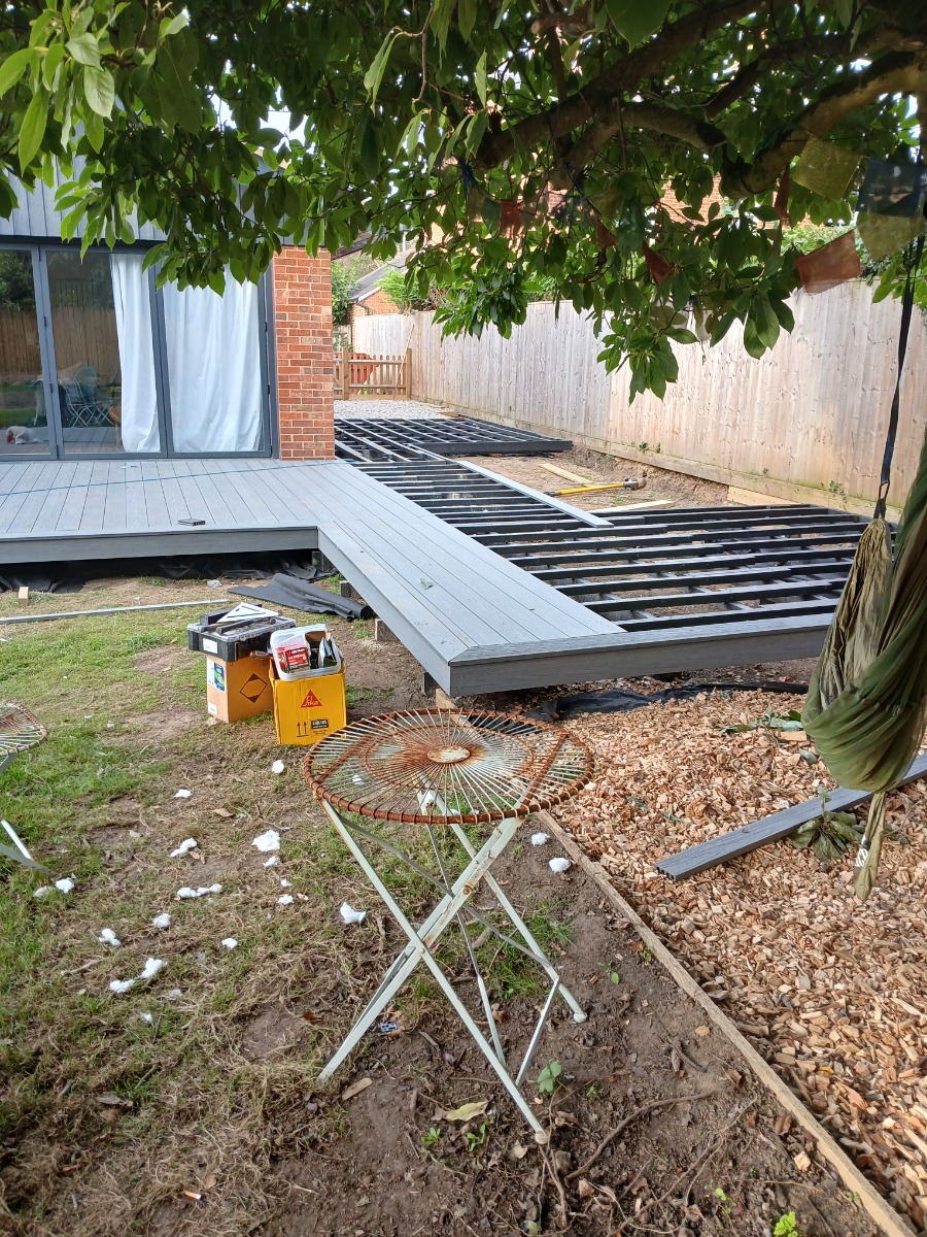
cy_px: 618
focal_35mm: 26
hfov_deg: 53.1
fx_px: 928
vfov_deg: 67.3
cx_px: 464
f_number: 1.8
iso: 32
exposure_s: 1/50
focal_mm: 3.98
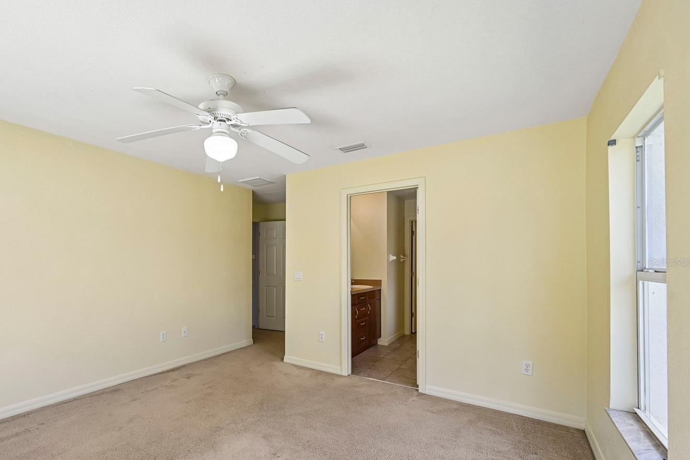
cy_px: 262
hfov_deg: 92.1
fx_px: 326
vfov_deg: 70.1
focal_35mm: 17
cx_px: 276
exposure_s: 1/250
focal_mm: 14
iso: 400
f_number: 8
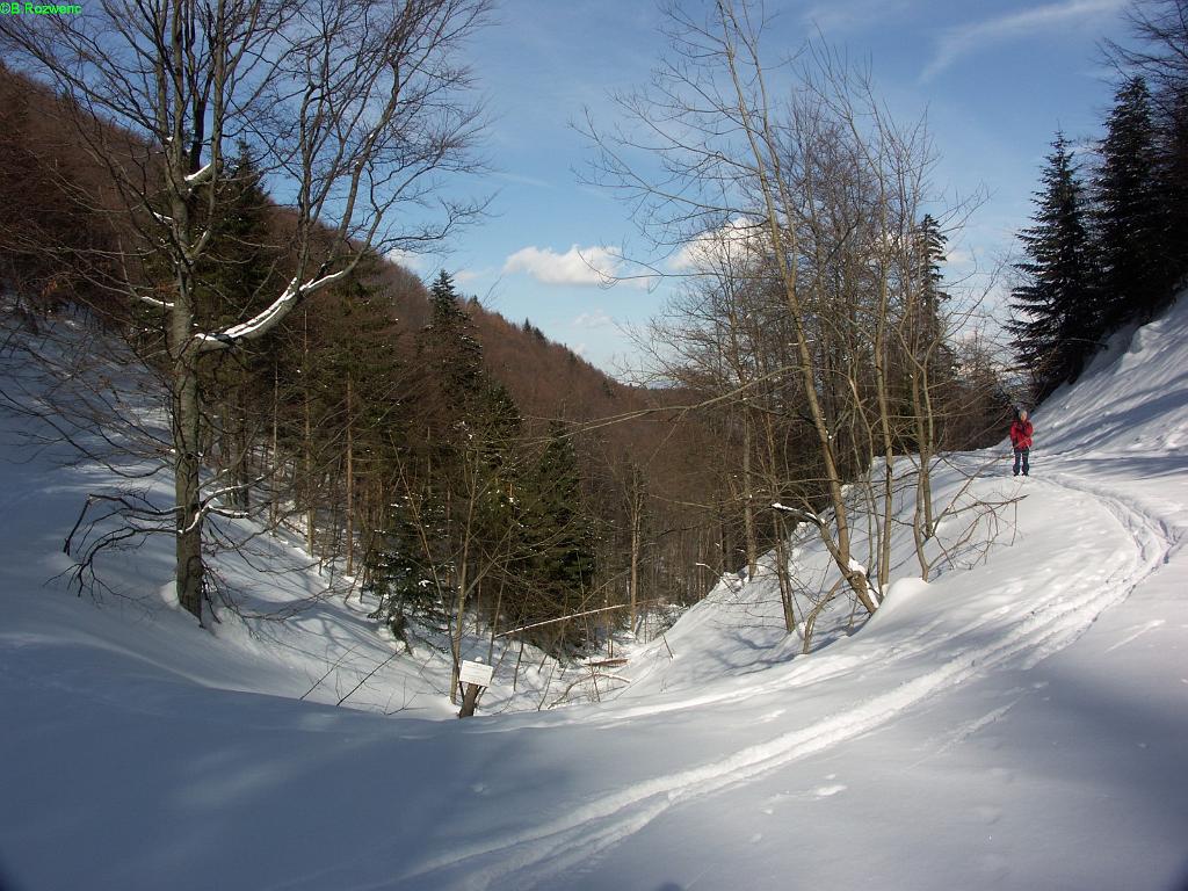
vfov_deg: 49.7
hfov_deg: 63.4
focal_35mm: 28
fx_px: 961
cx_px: 594
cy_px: 446
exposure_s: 1/400
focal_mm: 7.2
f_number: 7.1
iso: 64
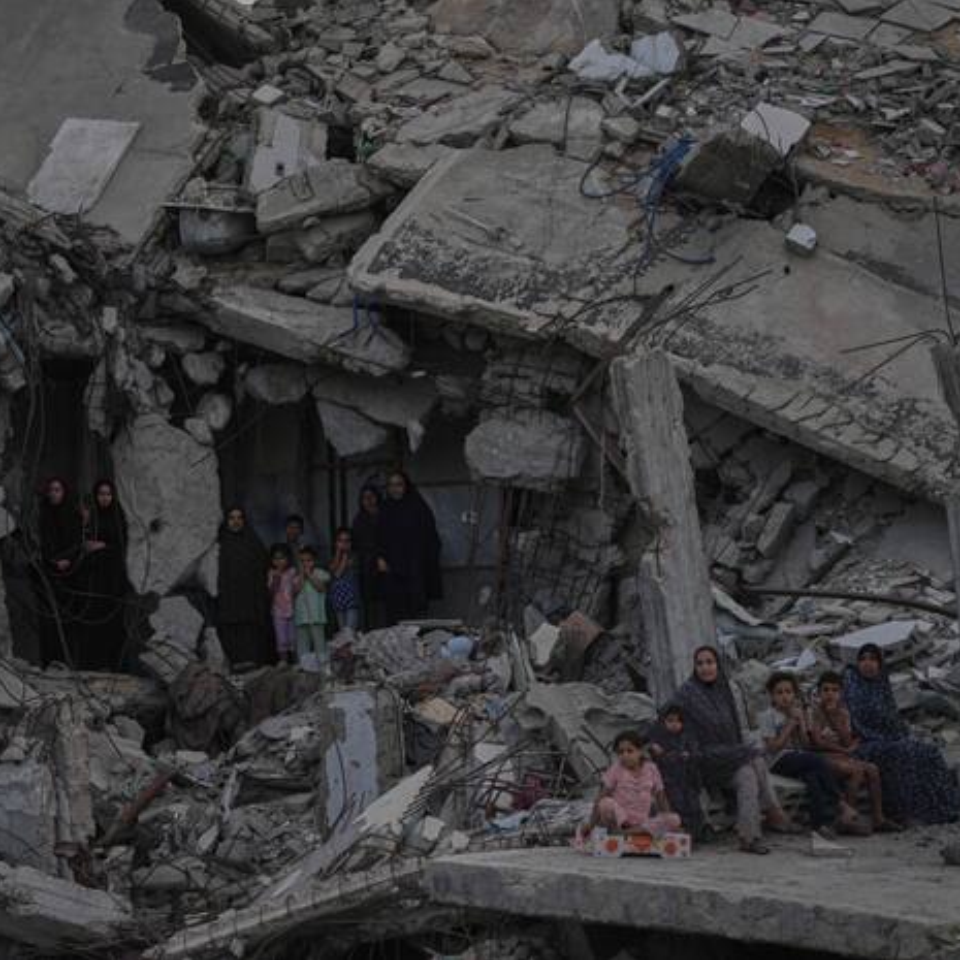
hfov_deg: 8.1
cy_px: 480
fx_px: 6746
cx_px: 349
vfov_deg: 8.1
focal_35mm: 215
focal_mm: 168
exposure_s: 1/3200
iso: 320
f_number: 2.8
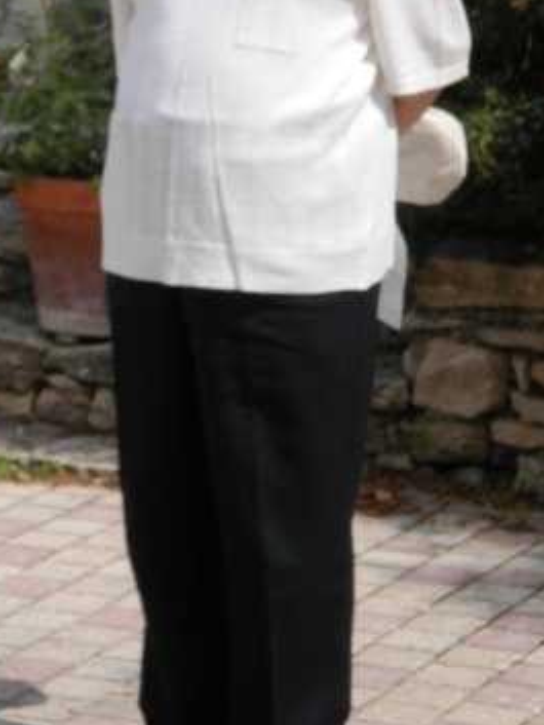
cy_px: 109
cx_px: 138
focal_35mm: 174
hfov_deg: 8.5
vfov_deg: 11.3
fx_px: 3644
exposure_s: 1/284
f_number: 8
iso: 80
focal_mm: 17.3
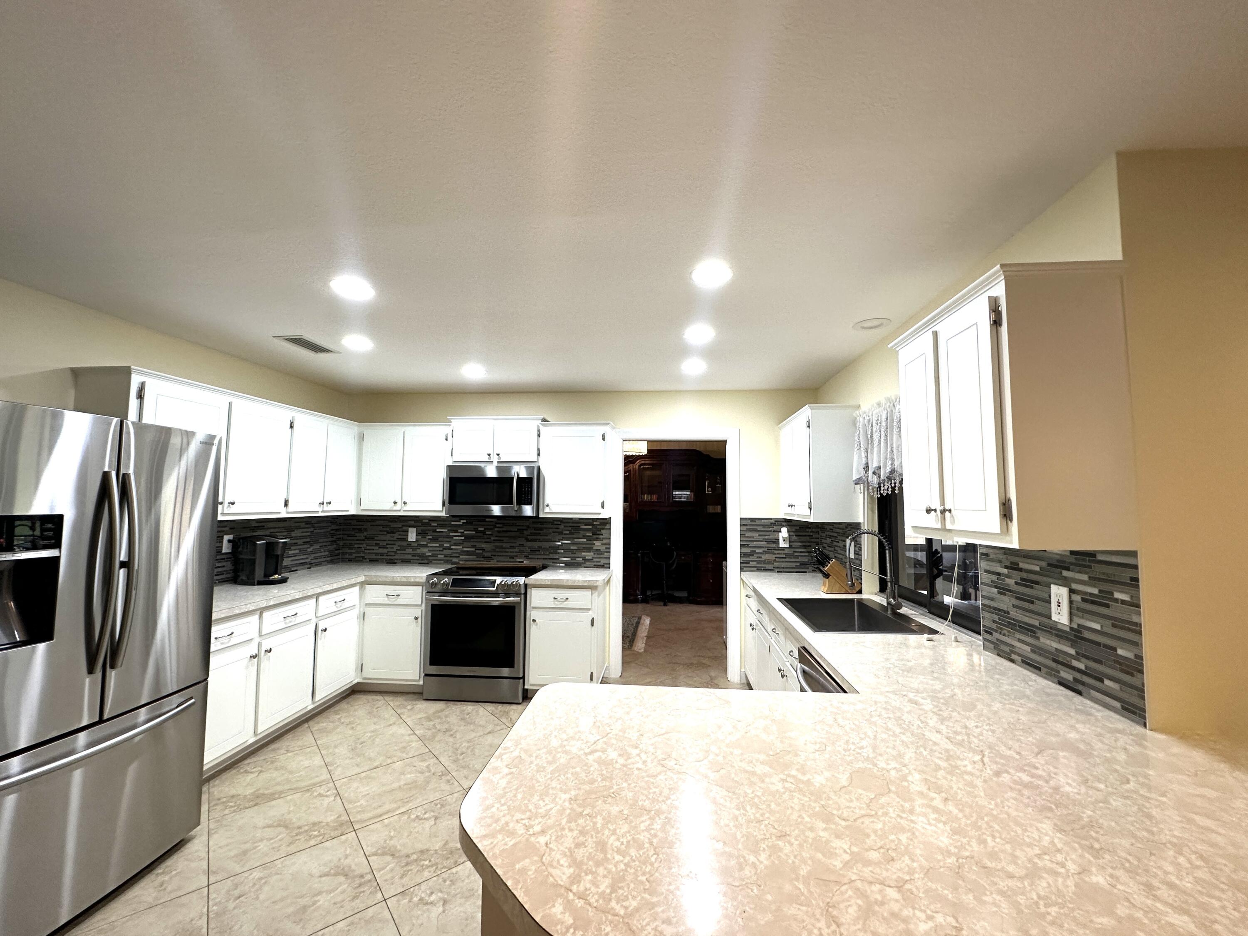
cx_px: 624
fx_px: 505
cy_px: 468
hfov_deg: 102.1
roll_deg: -0.3
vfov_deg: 85.7
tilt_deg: +4.8
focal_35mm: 14
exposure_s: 1/120
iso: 160
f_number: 2.2
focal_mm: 2.22
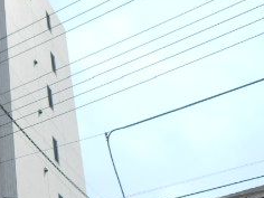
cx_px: -75
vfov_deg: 21.5
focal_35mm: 65
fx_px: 496
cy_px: 211
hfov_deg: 25.8
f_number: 7.9
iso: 80
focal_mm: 4.2
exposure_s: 1/160
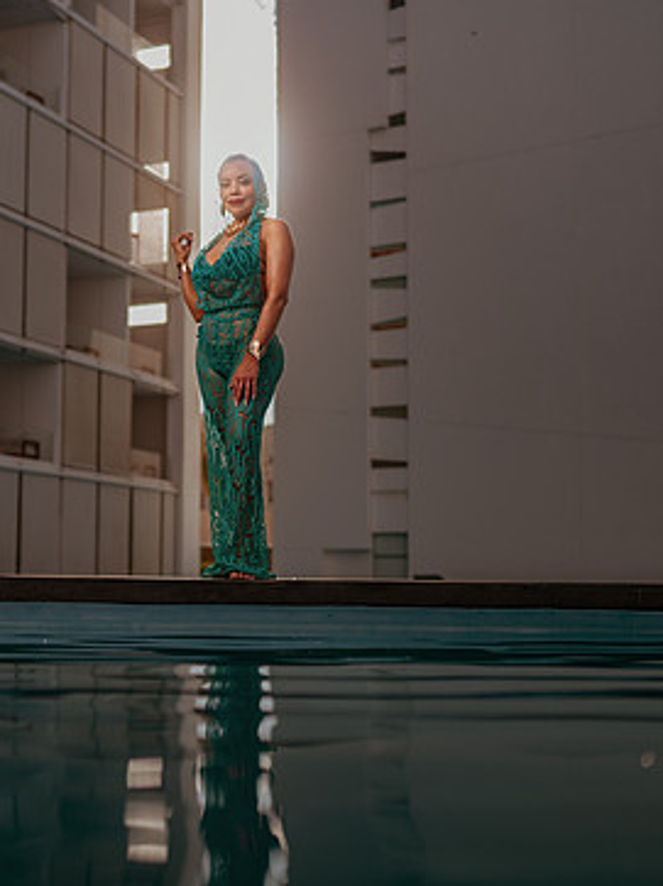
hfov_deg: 26.6
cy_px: 466
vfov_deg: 35.6
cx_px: 157
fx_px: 1381
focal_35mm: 54
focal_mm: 35
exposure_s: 1/8000
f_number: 1.8
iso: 200
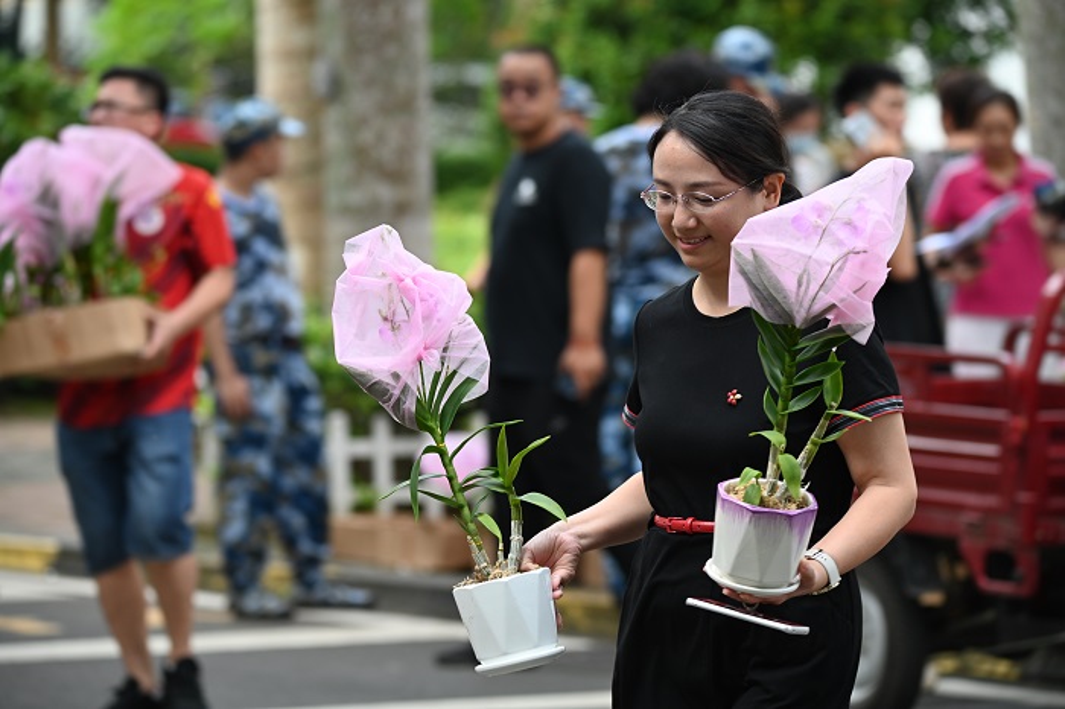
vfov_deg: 5.7
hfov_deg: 8.6
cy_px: 354
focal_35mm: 240
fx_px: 7096
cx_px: 532
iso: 320
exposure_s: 1/200
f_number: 5.6
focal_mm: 240
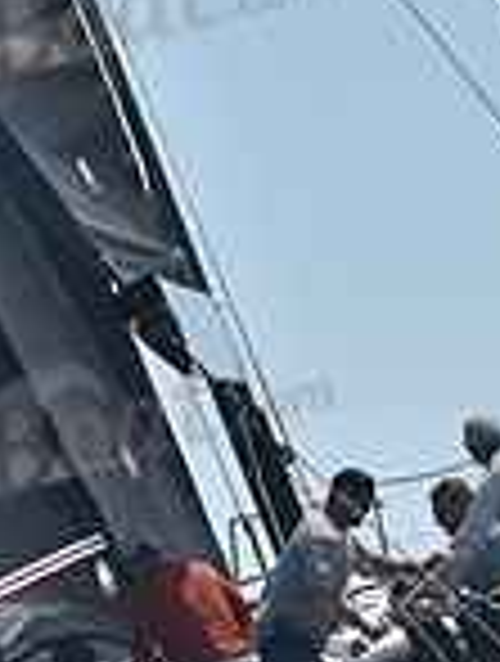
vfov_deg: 2.6
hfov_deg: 2.0
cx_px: 572
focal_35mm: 757
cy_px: 628
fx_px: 14516
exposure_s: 1/800
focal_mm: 200
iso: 320
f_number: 7.1
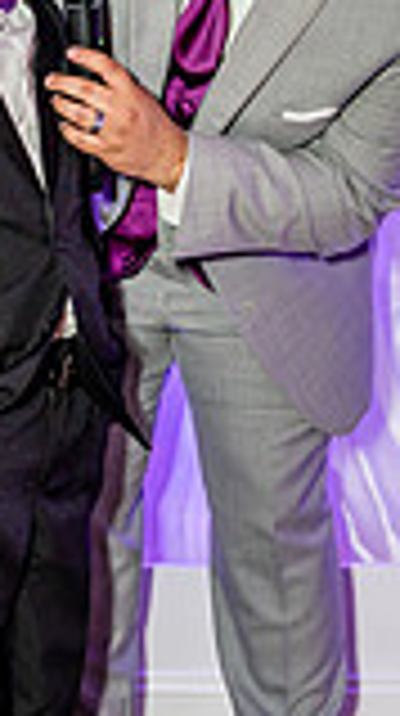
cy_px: 342
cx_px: 72
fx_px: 1968
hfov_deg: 11.6
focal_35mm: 104
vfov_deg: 20.6
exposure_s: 1/125
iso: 640
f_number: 4
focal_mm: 35
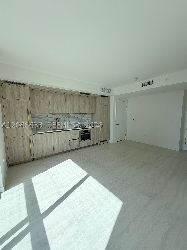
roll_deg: +0.6
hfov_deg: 85.7
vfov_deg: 102.1
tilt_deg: -6.0
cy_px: 125
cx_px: 94
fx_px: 101
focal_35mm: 14
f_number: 2.2
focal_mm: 2.22
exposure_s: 1/502
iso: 50
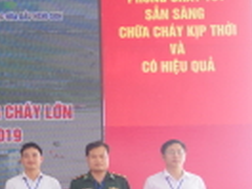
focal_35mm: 124
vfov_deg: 11.9
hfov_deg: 13.5
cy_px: 118
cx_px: -256
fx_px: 903
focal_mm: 21
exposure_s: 1/125
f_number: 6.3
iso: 400
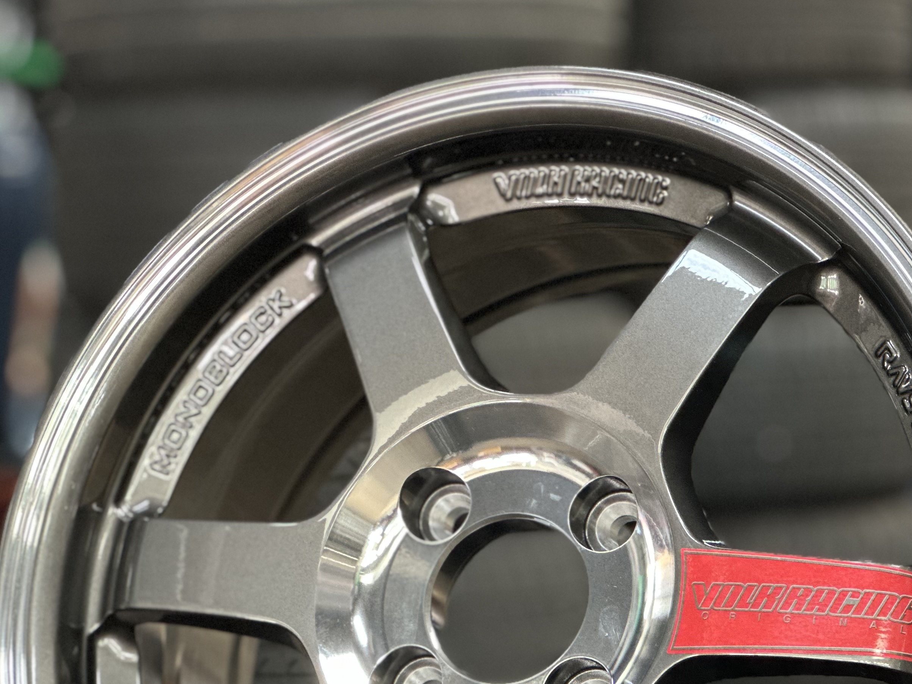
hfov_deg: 15.3
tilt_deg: -3.3
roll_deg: +1.5
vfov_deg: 11.4
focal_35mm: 129
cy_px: 551
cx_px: 546
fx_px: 3398
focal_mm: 9
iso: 320
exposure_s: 1/40
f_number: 2.8
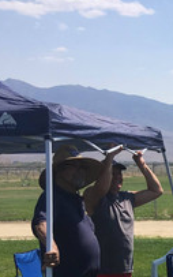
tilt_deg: -8.6
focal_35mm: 97
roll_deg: +0.8
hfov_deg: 11.5
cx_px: 395
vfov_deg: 20.7
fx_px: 731
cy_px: 277
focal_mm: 4.15
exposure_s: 1/2404
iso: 25
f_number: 2.2
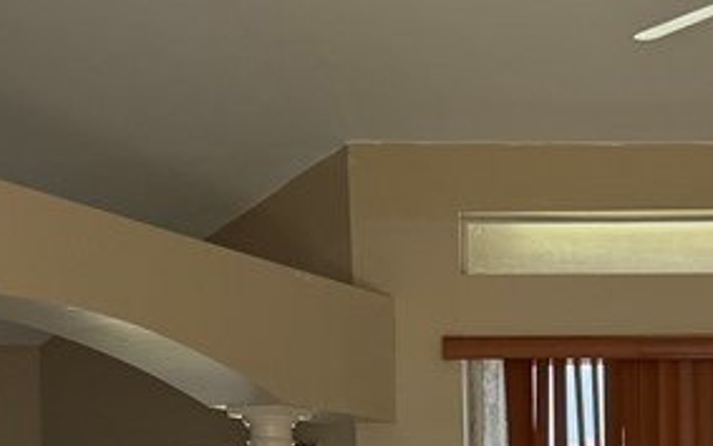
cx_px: 693
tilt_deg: -1.7
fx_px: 1788
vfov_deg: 13.4
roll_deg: +0.0
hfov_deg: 21.8
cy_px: 680
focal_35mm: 92
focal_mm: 6.76
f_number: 1.78
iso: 100
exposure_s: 1/194
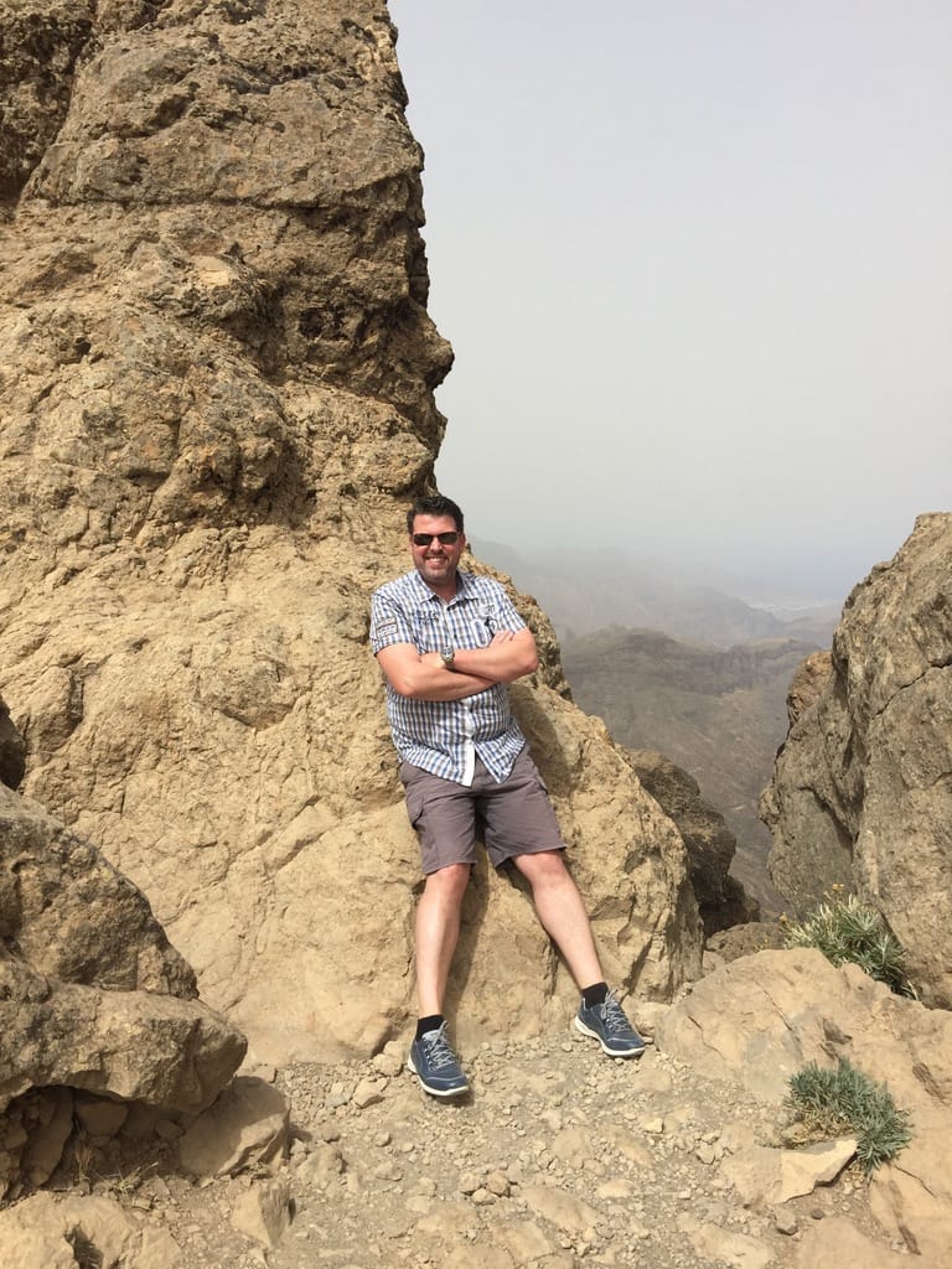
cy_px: 634
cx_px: 476
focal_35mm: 29
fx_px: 1063
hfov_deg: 48.2
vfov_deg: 61.7
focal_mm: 4.15
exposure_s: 1/2475
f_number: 2.2
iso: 32
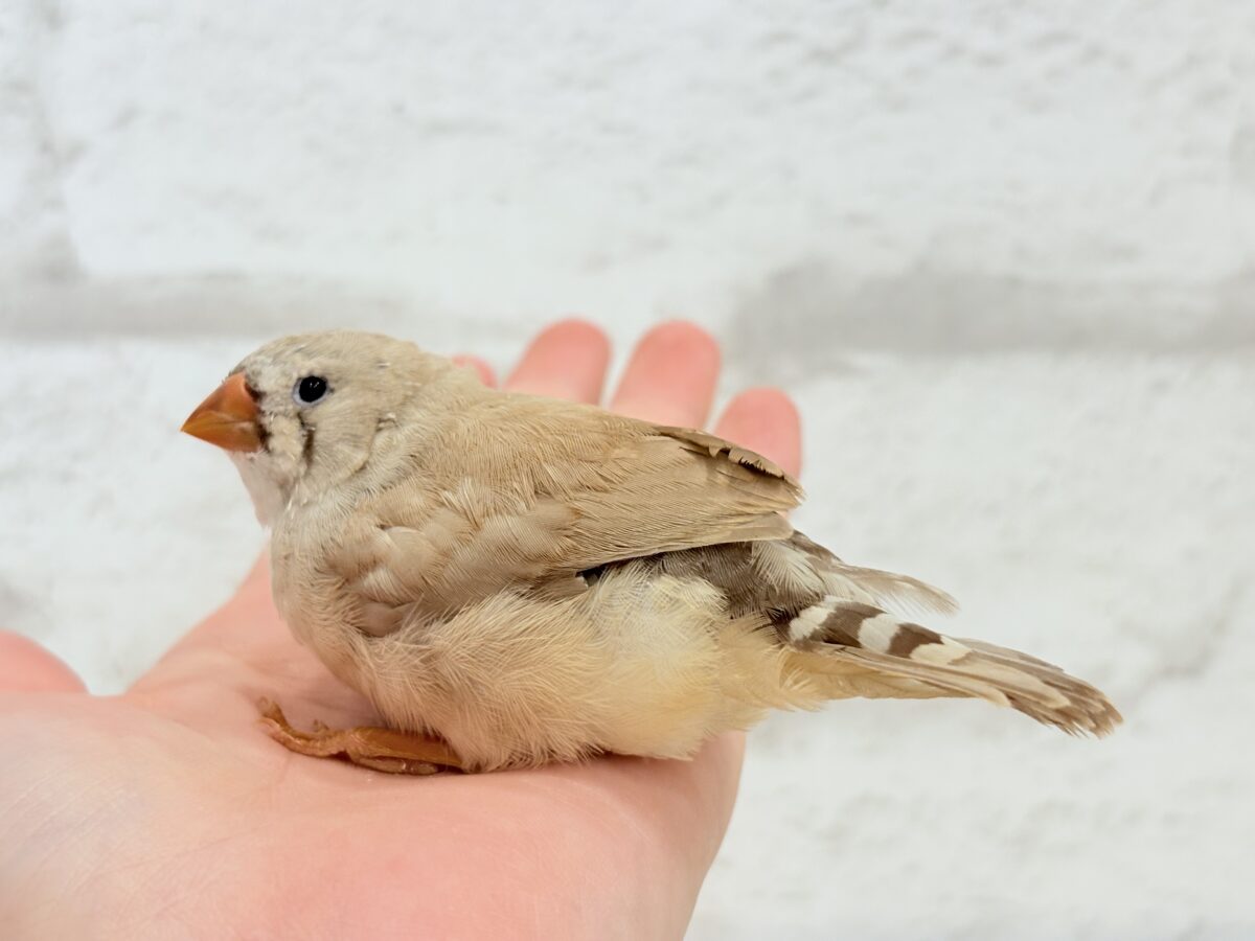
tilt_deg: -2.9
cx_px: 628
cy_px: 470
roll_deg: +0.6
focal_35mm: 52
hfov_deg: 36.8
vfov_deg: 28.0
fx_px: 1885
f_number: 1.6
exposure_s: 1/100
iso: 80
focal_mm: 5.96
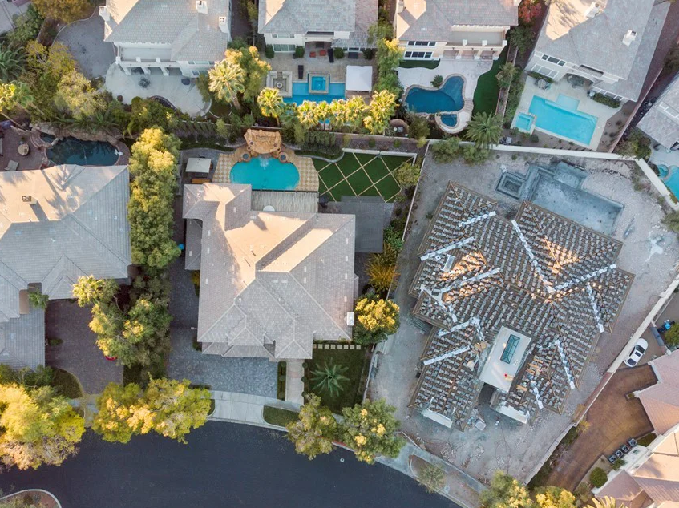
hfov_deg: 61.7
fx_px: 568
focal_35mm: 29
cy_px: 288
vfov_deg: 48.1
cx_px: 324
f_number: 2.8
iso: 100
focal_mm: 4.5
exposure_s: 1/125
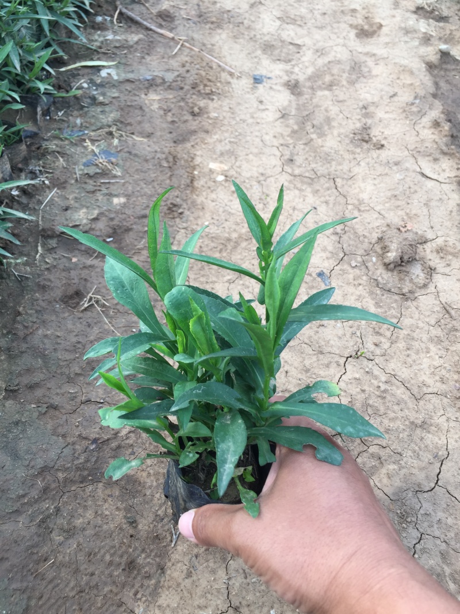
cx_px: 230
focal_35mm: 29
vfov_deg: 61.7
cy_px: 307
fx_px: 514
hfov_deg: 48.2
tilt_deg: -53.6
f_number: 2.2
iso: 32
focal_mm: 4.15
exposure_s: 1/109
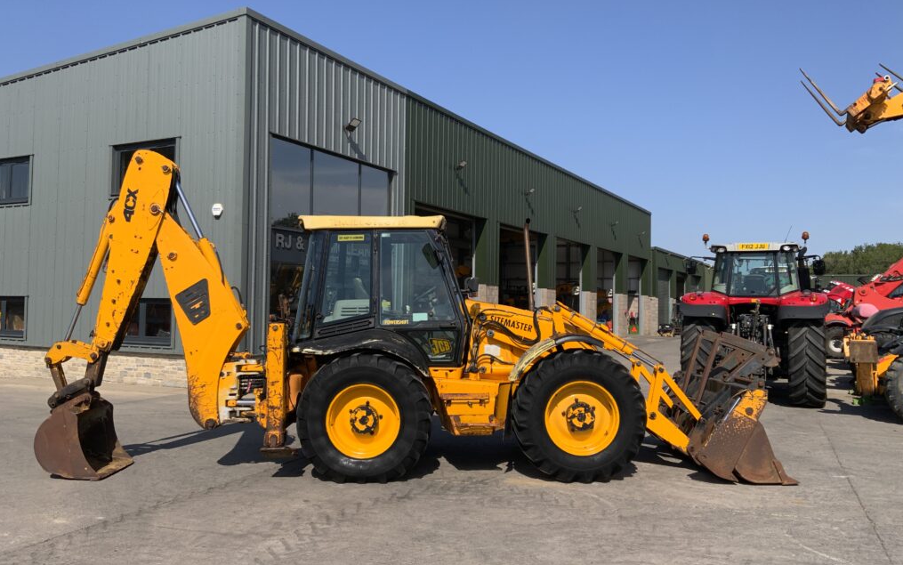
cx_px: 455
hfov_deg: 61.2
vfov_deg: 40.6
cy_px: 281
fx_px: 763
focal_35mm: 31
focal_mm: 3
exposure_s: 1/2227
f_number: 1.8
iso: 16
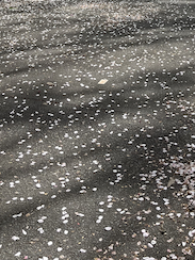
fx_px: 481
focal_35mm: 64
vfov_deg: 28.1
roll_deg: -0.8
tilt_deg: -3.5
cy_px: -13
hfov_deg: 22.9
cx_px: 114
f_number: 1.6
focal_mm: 5.1
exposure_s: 1/1623
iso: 50
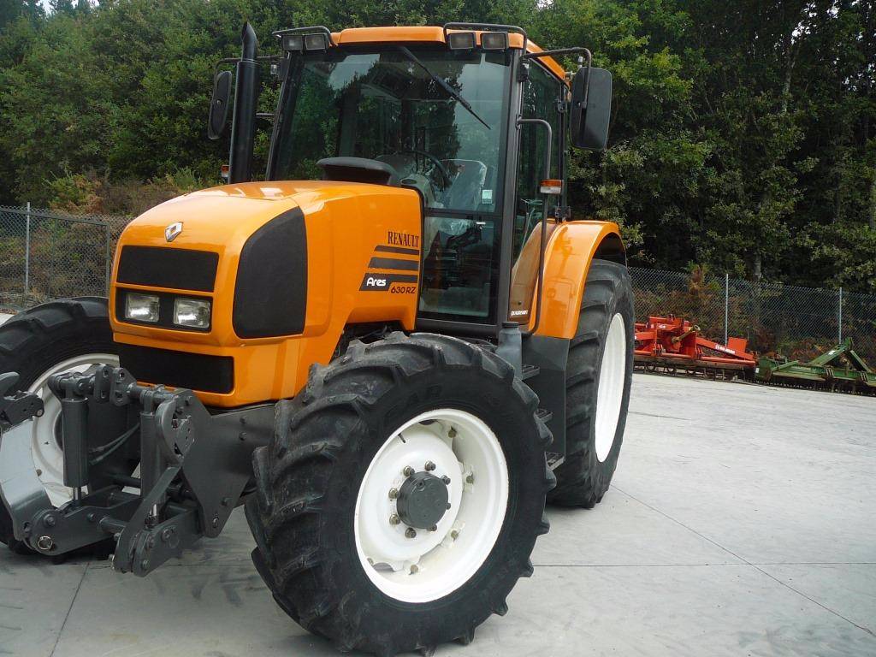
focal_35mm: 35
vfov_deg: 40.7
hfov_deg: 52.6
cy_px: 328
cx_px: 438
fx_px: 886
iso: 80
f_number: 2.8
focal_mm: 5.2
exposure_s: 1/250
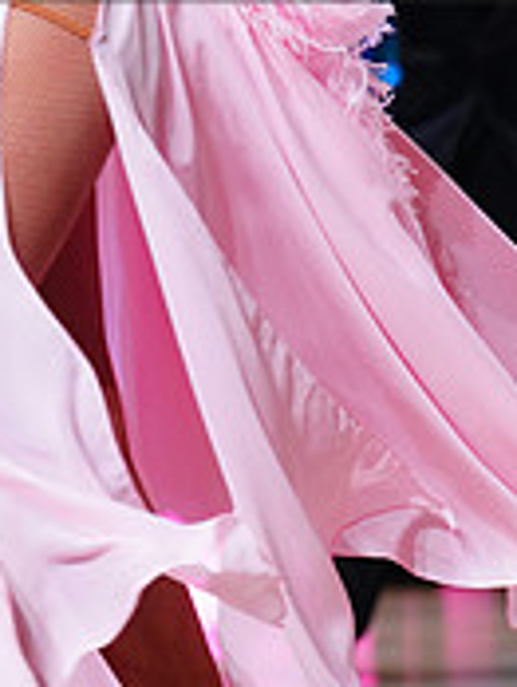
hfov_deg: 6.6
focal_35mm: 224
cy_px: -126
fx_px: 4450
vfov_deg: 8.7
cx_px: -10
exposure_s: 1/400
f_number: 2.8
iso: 2000
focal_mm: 70
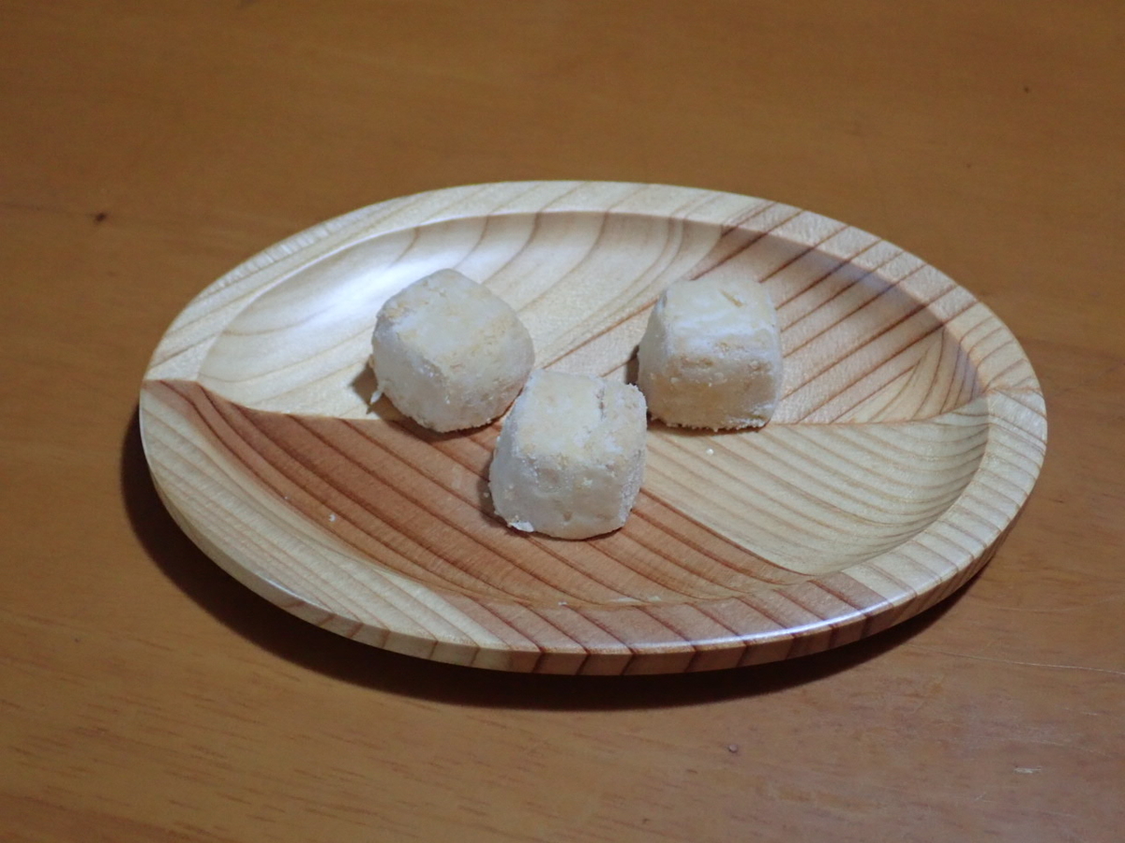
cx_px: 562
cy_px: 422
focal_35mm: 49
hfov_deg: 38.9
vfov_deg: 29.7
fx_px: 1592
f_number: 3.2
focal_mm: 8.99
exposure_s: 1/30
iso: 800
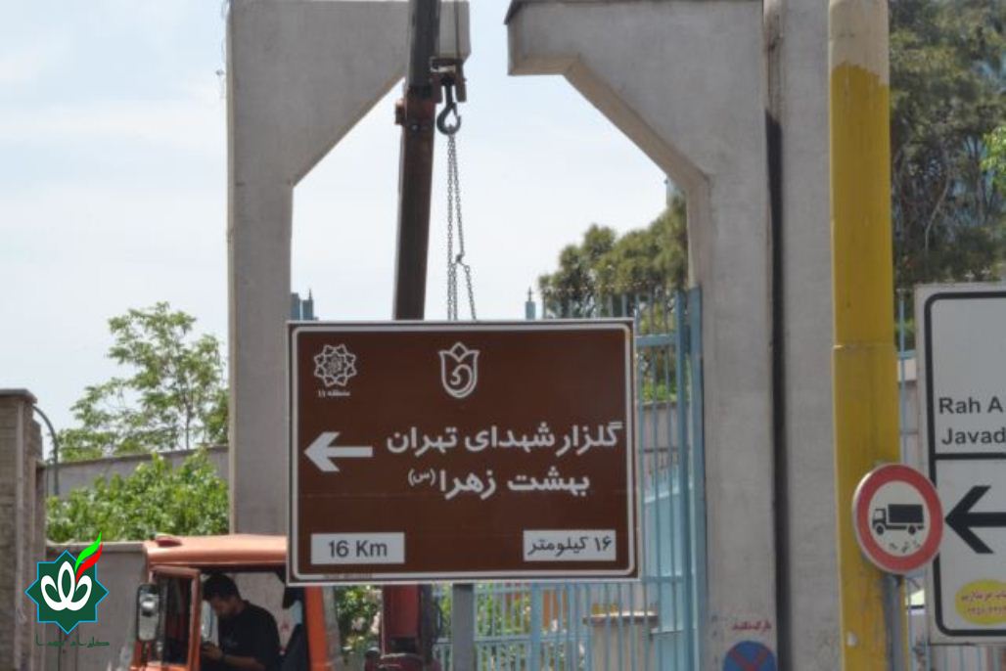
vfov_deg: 8.7
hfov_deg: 13.0
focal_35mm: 158
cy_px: 336
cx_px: 503
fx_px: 4402
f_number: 36
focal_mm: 105
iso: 800
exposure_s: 1/50
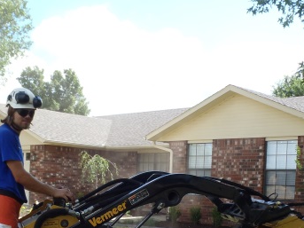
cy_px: 217
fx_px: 500
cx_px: 139
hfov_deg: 33.8
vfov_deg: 24.7
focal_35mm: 57
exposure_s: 1/200
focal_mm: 5
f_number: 3.9
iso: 80
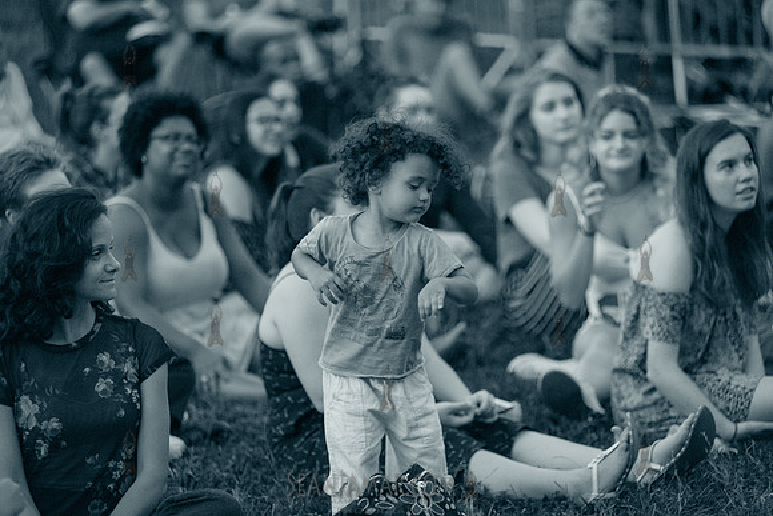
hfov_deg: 14.2
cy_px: 258
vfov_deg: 9.5
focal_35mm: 145
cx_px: 386
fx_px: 3114
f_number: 2.8
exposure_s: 1/800
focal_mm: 145
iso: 4000
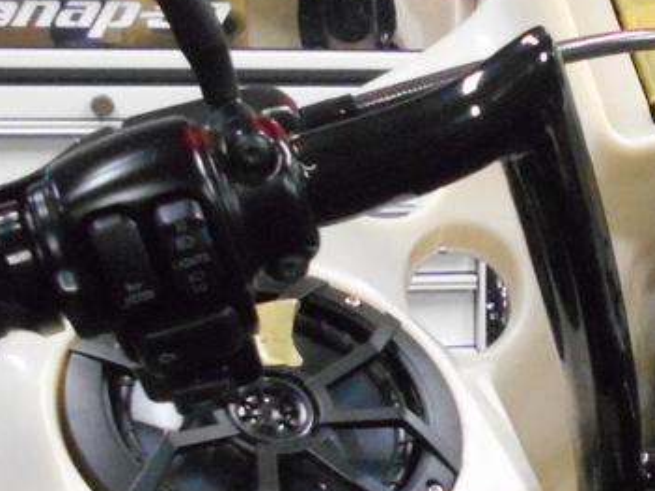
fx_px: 1683
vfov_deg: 16.4
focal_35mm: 89
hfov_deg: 20.2
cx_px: 843
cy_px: 424
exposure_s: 1/50
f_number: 3.2
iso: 800
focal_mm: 4.6
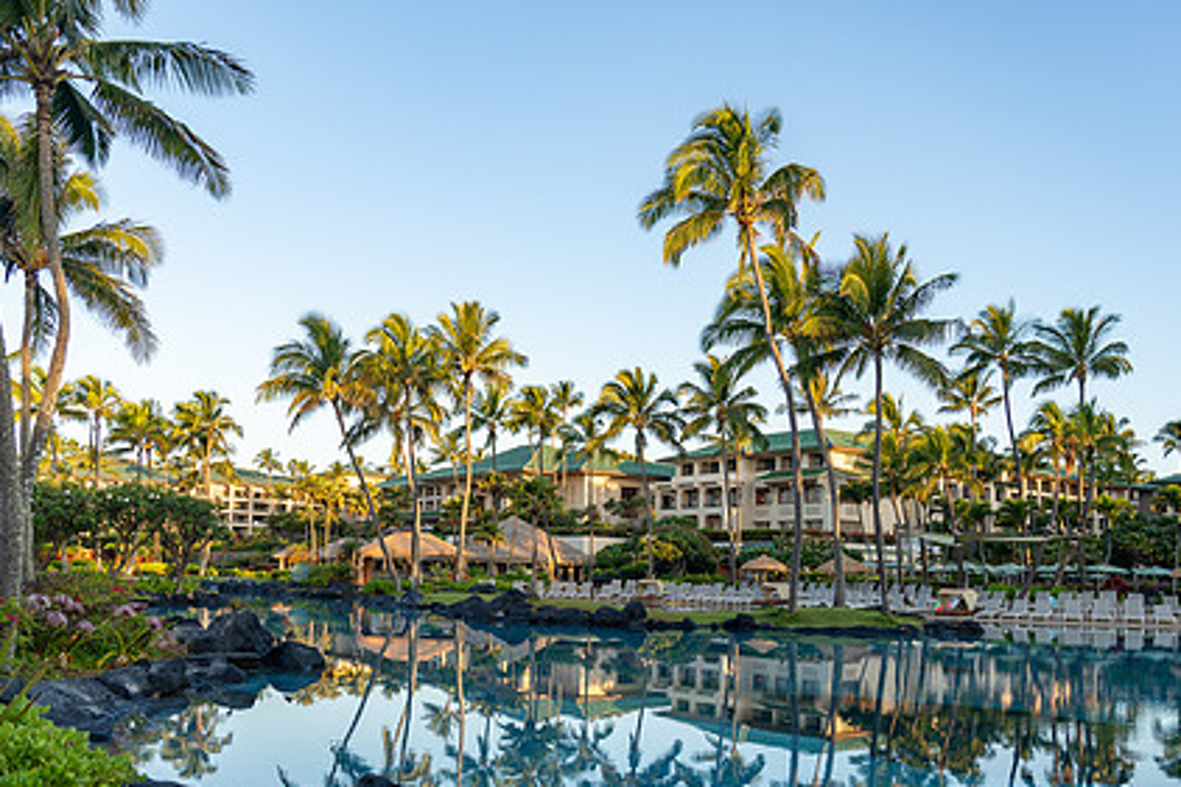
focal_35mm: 33
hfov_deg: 57.2
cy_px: 514
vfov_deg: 39.5
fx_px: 1082
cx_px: 565
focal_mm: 24
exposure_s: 1/125
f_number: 4
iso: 100
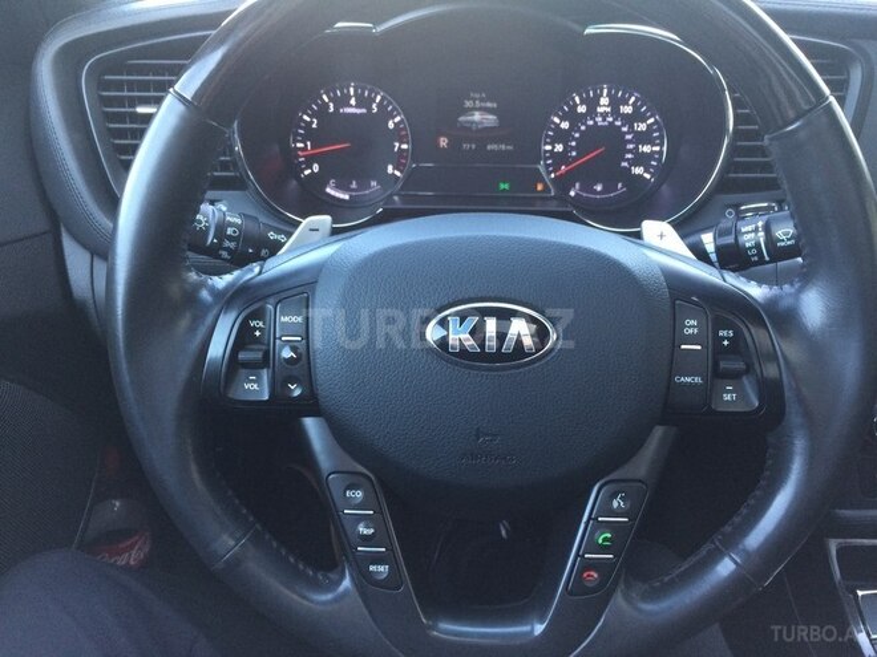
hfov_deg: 61.7
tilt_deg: -30.7
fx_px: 735
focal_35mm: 29
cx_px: 438
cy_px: 328
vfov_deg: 48.2
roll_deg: -1.3
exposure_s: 1/33
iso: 64
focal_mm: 4.15
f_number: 2.2
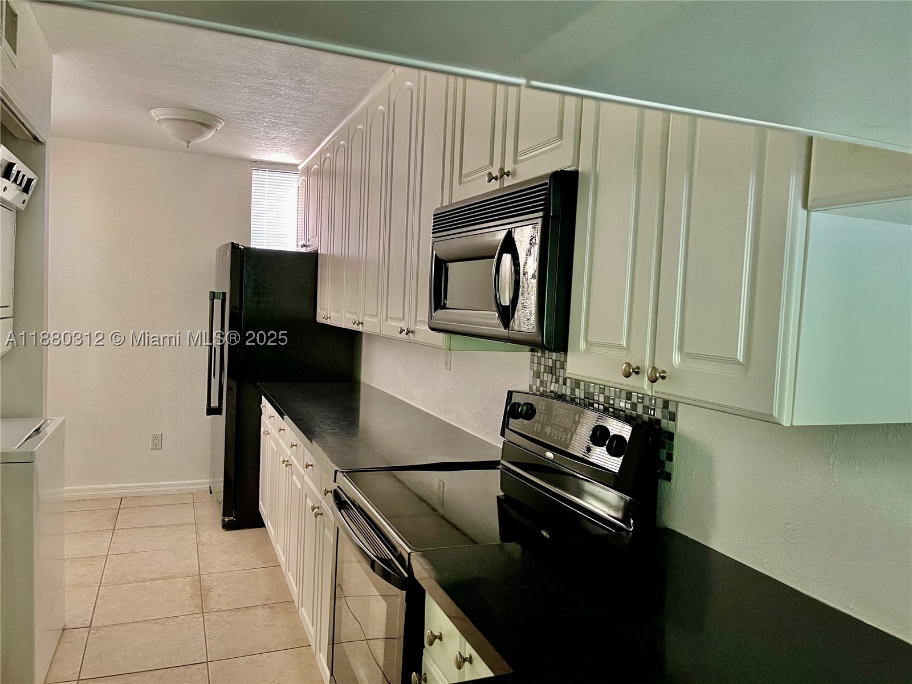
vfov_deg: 53.1
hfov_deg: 67.3
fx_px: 685
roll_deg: -2.2
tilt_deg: -3.7
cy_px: 342
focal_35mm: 26
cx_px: 456
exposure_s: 1/60
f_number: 1.6
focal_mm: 5.1
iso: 320
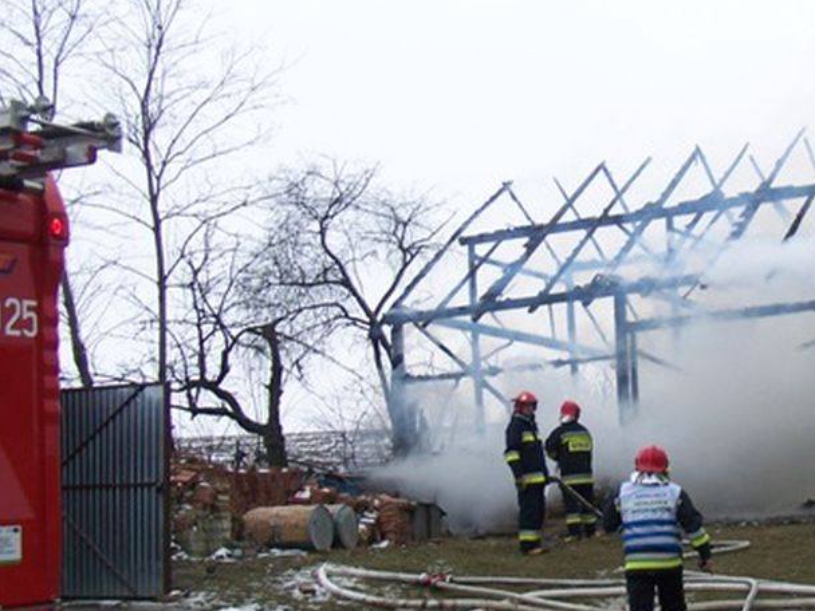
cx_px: 642
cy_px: 296
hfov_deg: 29.6
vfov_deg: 22.9
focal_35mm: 64
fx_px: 1507
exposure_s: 1/200
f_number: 2.8
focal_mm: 6.3
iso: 100
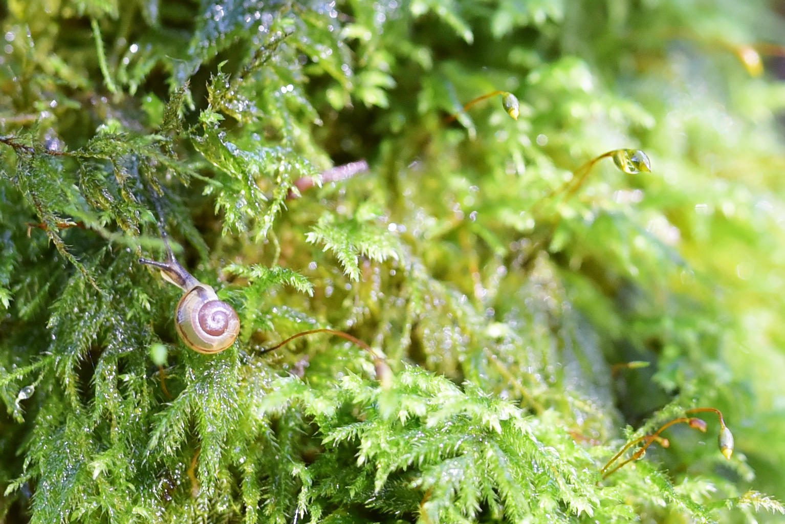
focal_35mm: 35
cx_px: 392
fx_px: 763
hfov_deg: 54.4
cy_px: 262
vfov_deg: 37.9
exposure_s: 1/125
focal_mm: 35
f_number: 3.5
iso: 640
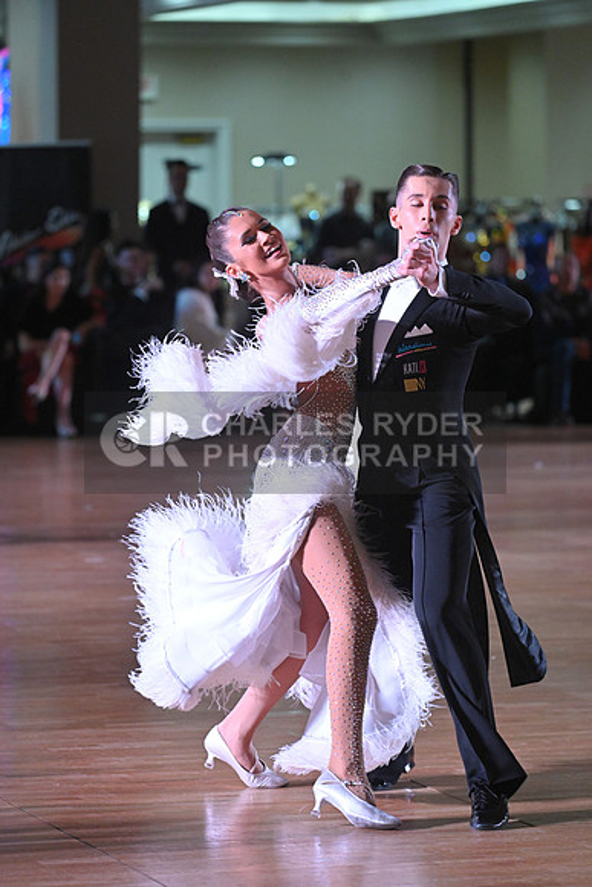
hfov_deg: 8.1
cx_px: 296
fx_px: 4191
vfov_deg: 12.1
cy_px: 444
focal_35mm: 170
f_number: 5
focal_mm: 170
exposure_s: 1/400
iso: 4000
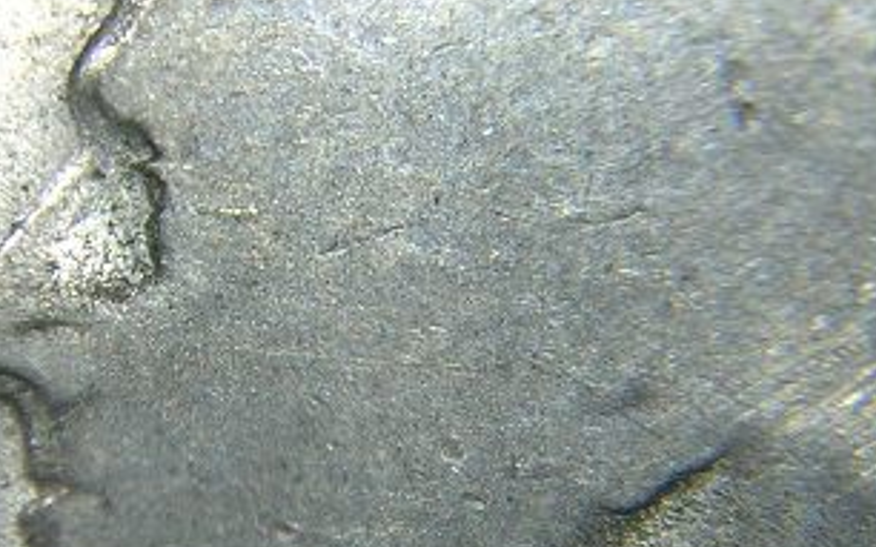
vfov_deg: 11.6
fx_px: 2697
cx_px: 441
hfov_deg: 18.5
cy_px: 355
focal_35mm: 113
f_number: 3.1
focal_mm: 6.6
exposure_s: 1/29.4
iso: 100
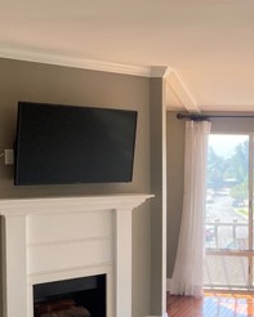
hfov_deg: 22.1
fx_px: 620
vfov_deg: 28.6
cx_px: 267
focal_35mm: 66
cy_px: 206
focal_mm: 4.25
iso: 32
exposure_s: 1/222
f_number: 1.8
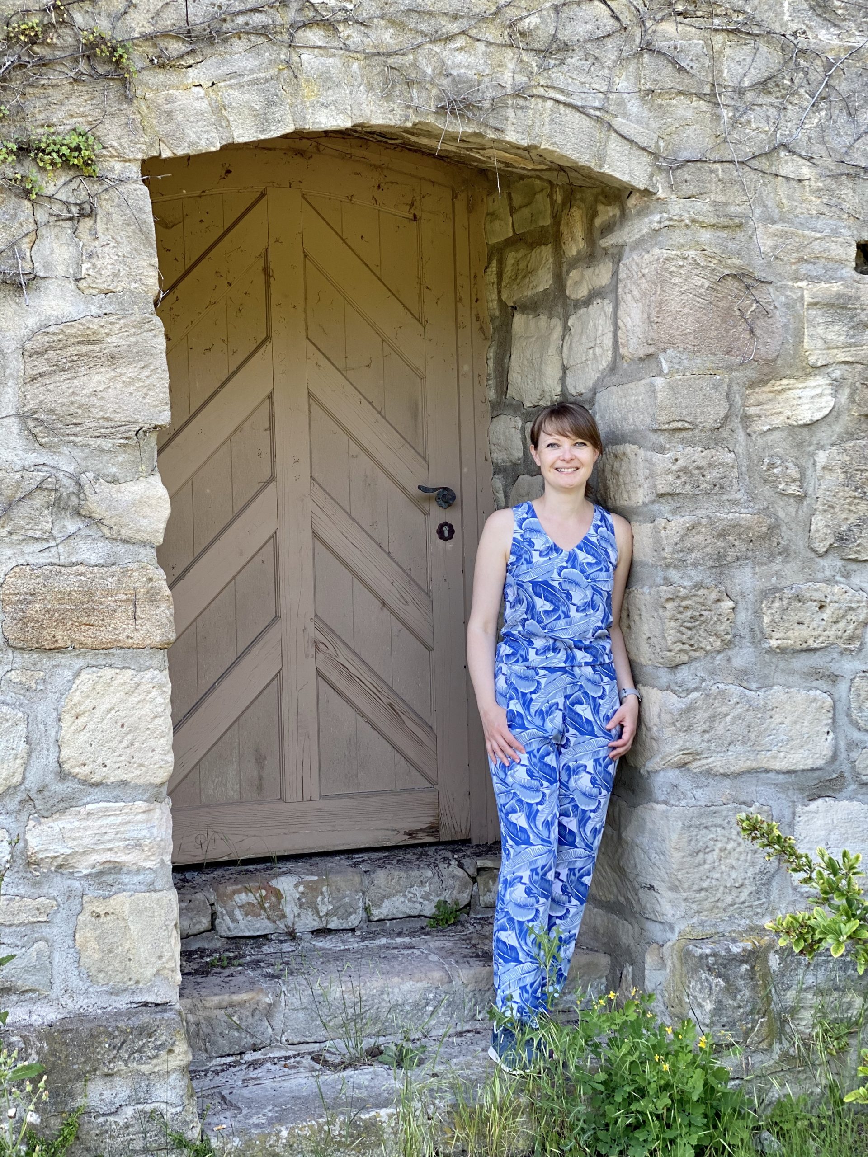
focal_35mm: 52
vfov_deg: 36.8
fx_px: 1739
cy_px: 578
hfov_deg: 28.0
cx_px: 434
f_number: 2
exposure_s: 1/122
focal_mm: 6
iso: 32
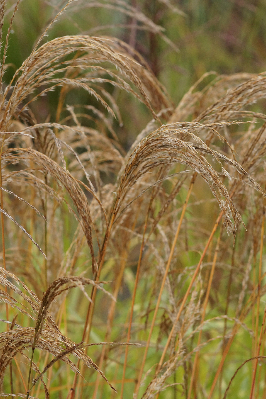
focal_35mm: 150
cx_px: 133
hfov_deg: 9.1
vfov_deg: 13.7
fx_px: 1662
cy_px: 200
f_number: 6.3
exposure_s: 1/160
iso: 1250
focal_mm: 100
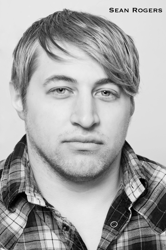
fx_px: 520
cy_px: 125
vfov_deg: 27.0
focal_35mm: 75
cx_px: 83
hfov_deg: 18.1
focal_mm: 50
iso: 200
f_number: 11
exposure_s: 1/80
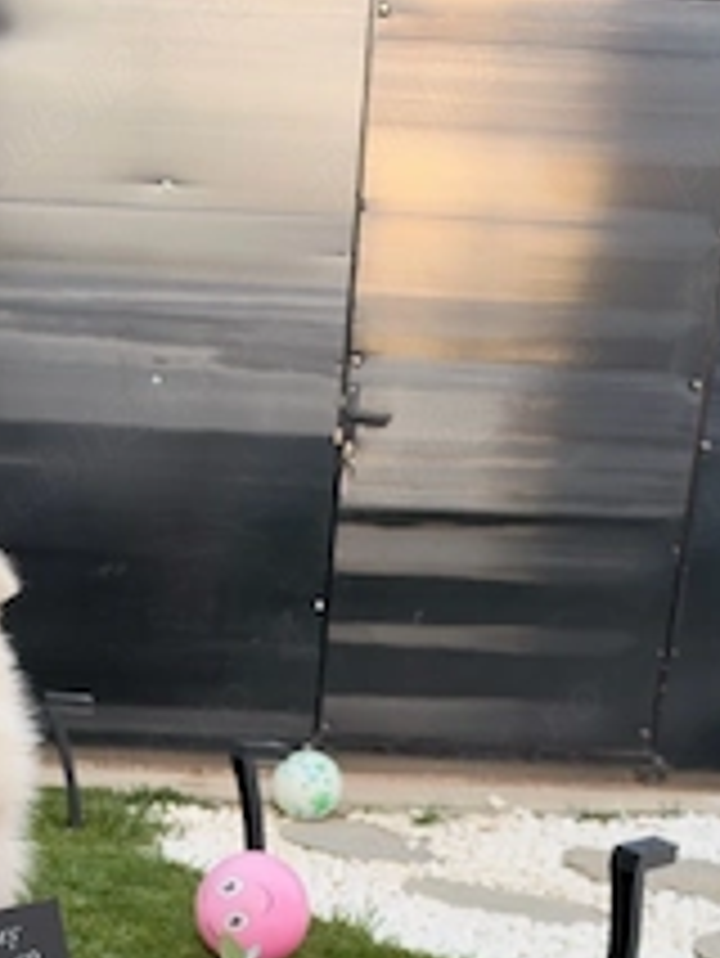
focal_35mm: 45
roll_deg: -3.8
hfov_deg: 31.7
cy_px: 841
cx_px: 198
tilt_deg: -16.8
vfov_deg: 39.4
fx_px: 1247
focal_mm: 6.93
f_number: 1.8
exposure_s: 1/121
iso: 64
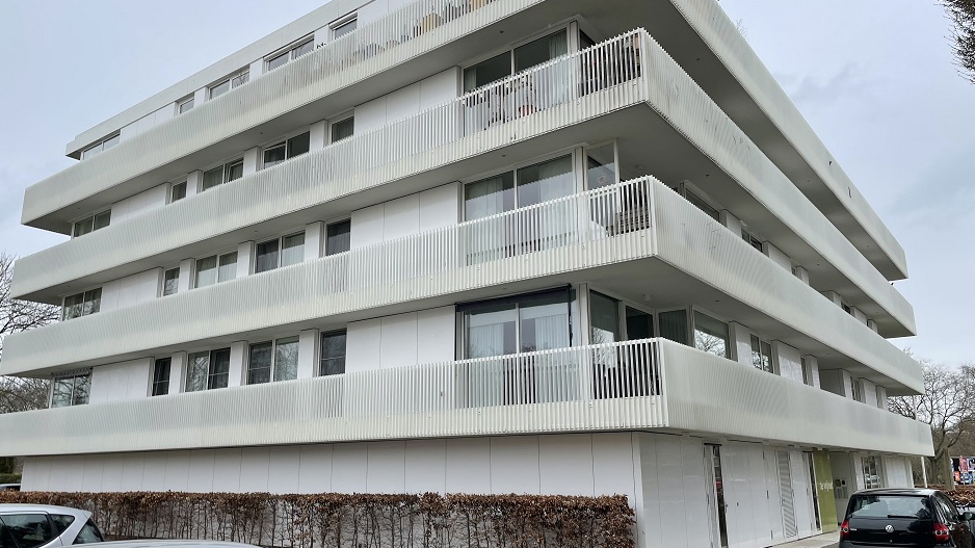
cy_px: 293
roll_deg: +0.2
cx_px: 479
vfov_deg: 40.1
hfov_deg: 66.1
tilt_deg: +13.6
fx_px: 750
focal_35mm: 29
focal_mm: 4.2
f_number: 1.6
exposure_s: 1/1233
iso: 32
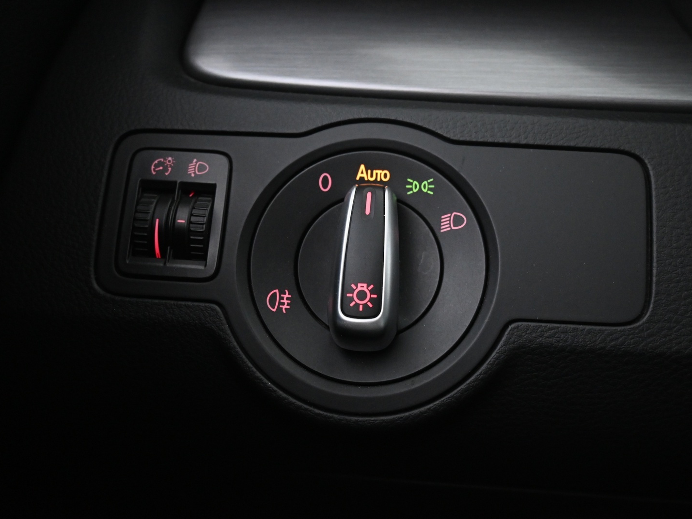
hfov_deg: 51.2
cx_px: 388
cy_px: 260
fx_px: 720
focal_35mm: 36
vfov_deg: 39.7
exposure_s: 1/40
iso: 2800
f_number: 4
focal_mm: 22
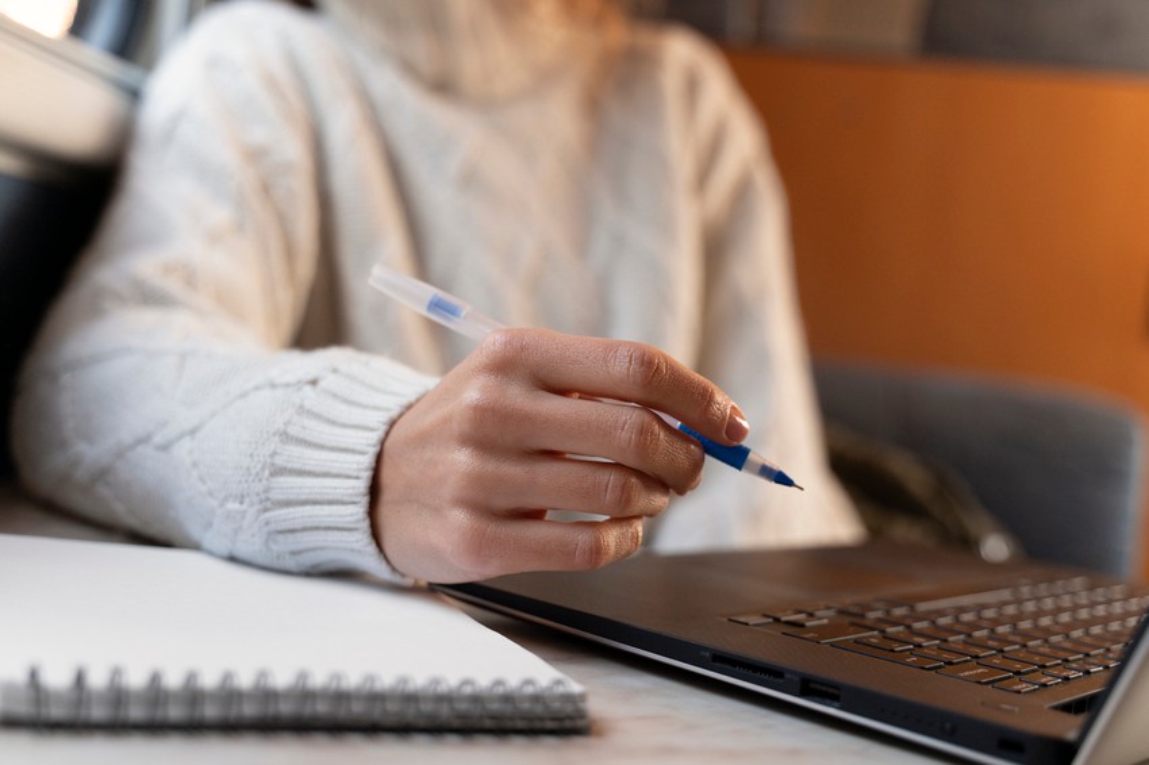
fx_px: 1372
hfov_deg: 45.4
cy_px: 382
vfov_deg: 31.2
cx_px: 574
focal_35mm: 43
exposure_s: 1/80
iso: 400
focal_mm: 43
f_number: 2.8
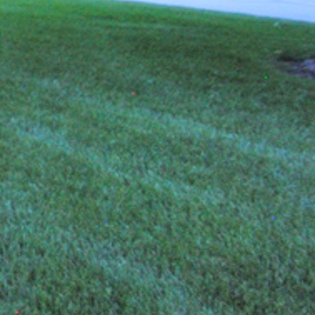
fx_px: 710
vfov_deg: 23.2
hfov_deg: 13.5
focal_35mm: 69
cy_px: -49
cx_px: -515
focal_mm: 10
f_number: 3.5
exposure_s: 1/3
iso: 800
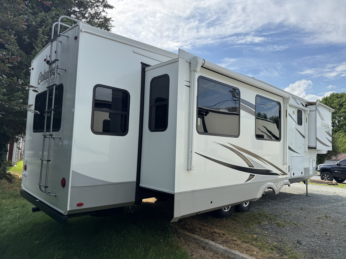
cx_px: 173
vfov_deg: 56.8
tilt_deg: +6.5
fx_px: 240
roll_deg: -3.0
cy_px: 130
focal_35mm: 24
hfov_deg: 71.6
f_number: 1.78
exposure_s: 1/2710
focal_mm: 6.76
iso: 80
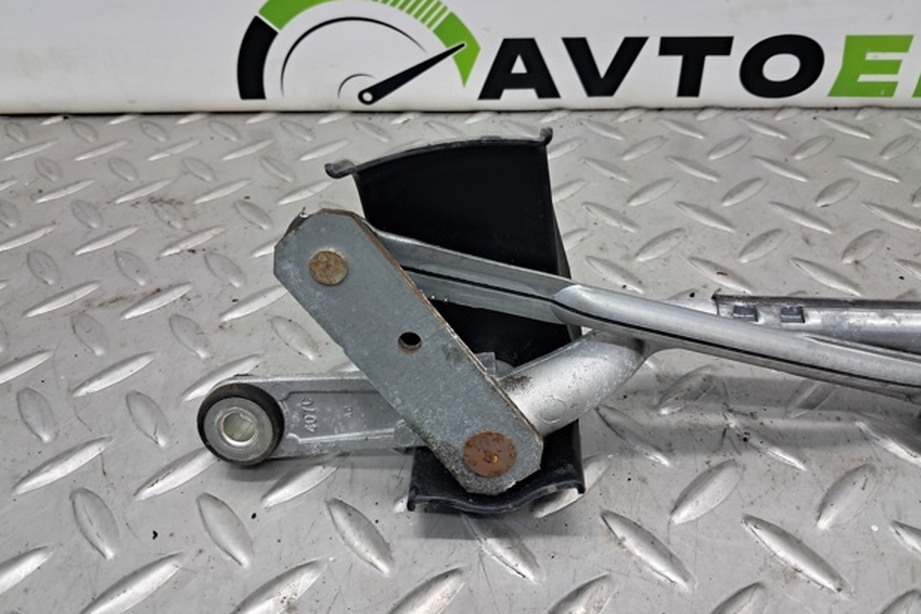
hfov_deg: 63.6
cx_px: 466
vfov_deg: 45.0
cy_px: 295
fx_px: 742
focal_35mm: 29
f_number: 1.8
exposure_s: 1/60
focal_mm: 4
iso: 160
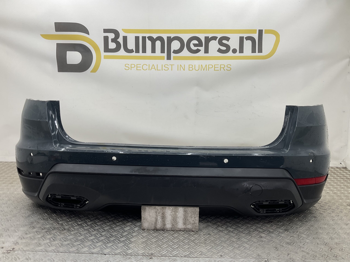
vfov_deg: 48.2
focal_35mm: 29
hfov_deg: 61.7
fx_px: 293
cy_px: 131
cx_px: 175
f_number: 1.8
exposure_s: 1/100
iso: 20
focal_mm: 3
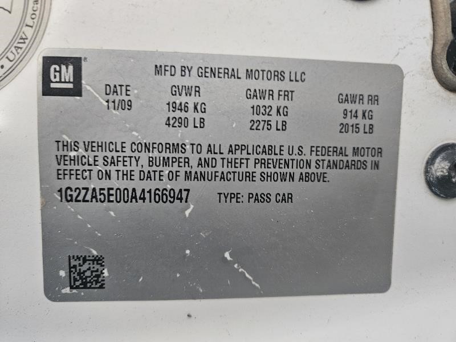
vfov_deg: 58.9
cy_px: 171
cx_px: 228
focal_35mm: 23
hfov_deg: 73.9
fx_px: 303
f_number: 1.8
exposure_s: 1/30
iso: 500
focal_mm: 5.4
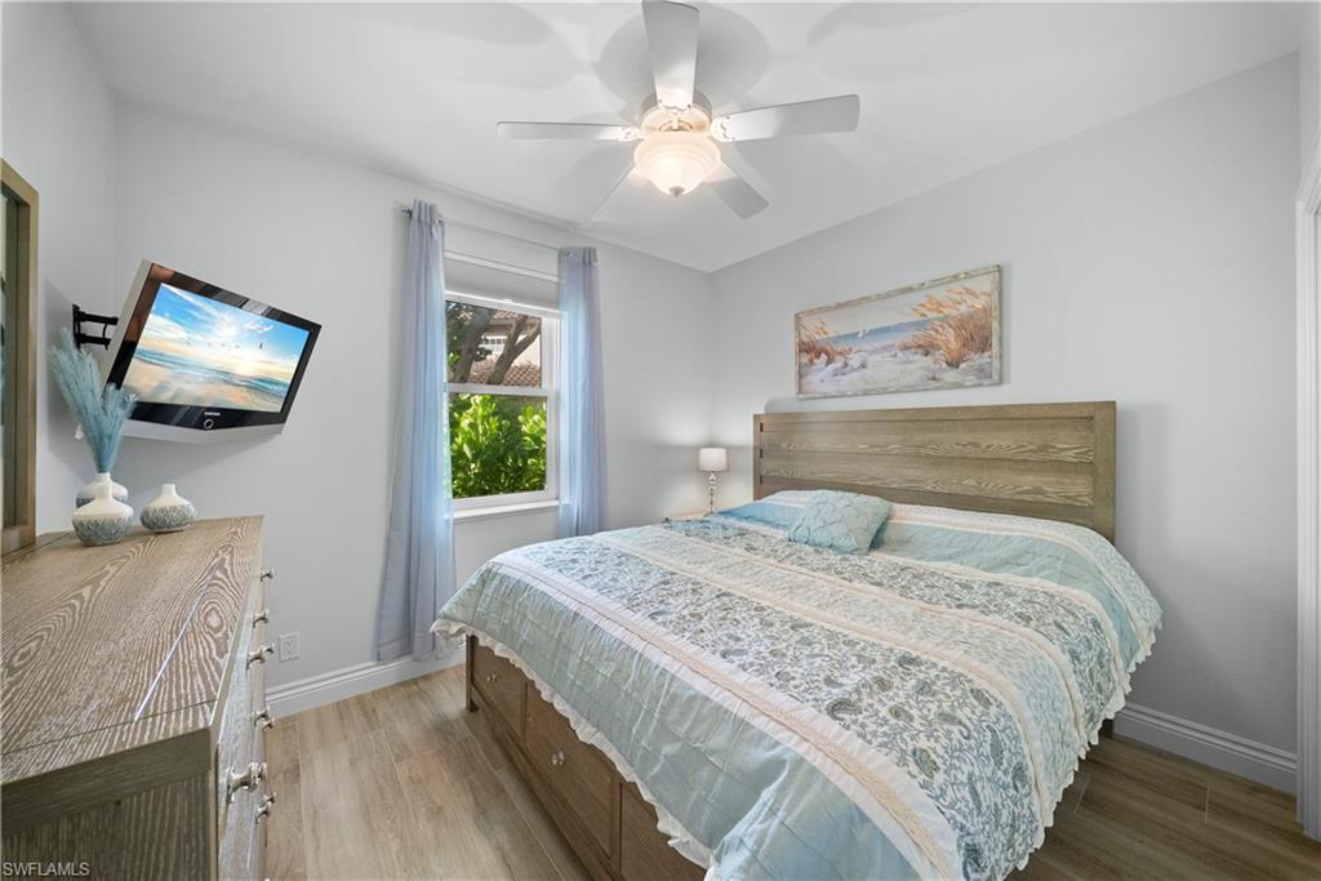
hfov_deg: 112.6
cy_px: 440
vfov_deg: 90.0
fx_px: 440
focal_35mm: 12
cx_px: 660
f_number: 11
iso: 2000
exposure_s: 1/5
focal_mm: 12
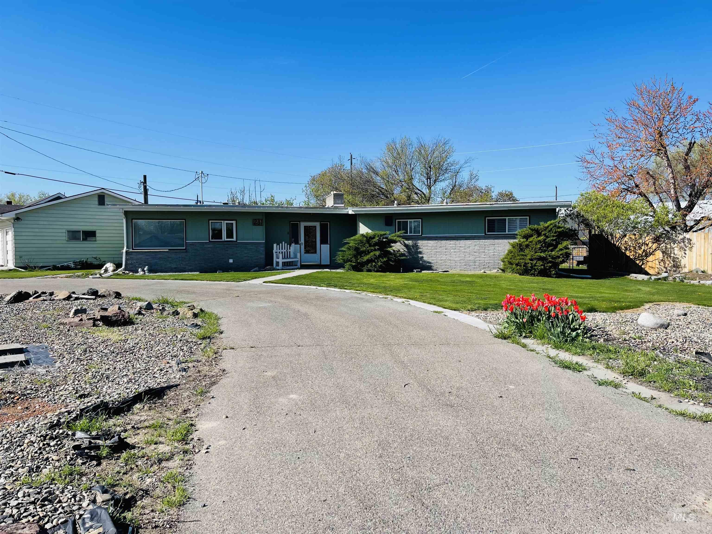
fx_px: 514
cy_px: 267
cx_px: 356
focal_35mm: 25
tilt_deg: -2.4
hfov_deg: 69.4
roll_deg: +0.8
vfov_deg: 54.9
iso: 32
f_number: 1.6
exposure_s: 1/3344
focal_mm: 5.1
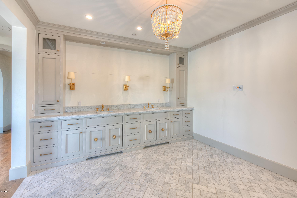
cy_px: 99
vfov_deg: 73.8
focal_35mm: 16
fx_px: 132
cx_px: 148
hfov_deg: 96.7
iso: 320
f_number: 8
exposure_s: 1/15
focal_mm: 16
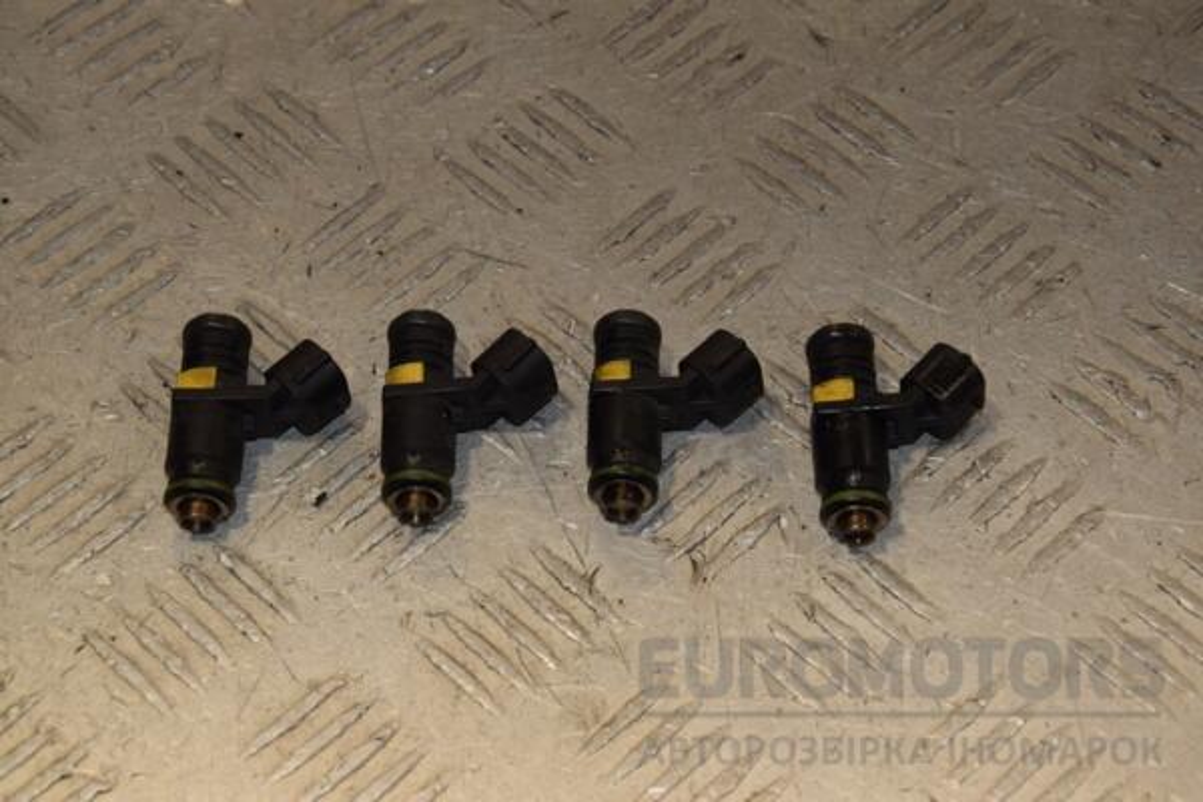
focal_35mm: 105
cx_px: 602
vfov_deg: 13.0
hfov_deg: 19.5
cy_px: 401
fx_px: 3508
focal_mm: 70
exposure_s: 1/200
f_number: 8
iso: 800
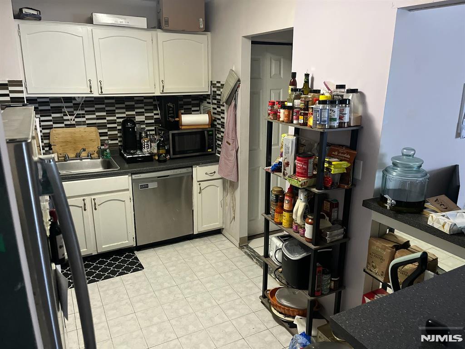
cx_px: 232
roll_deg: +0.2
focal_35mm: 26
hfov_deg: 67.3
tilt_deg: -16.9
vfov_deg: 53.1
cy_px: 174
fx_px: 349
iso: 640
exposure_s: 1/40
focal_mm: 5.1
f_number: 1.6
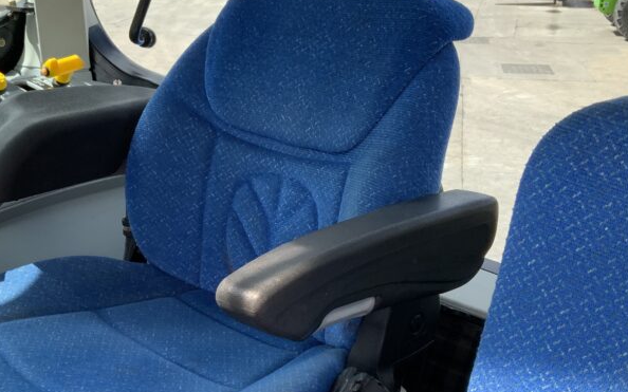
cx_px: 216
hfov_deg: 37.8
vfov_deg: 24.2
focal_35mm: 53
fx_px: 907
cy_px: 273
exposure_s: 1/400
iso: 16
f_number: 1.8
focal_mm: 3
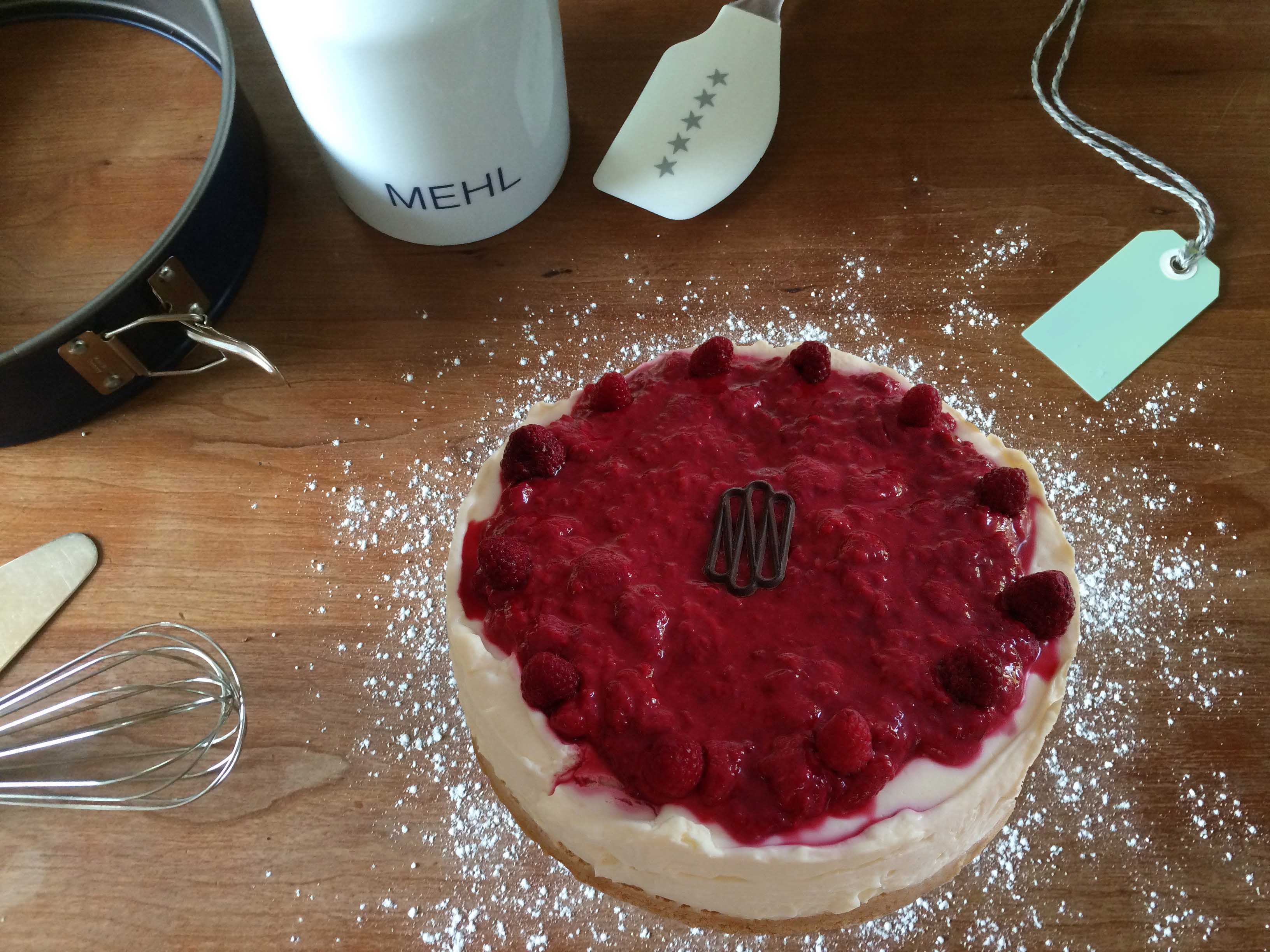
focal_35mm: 29
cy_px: 476
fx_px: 1064
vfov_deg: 48.2
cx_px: 635
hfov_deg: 61.7
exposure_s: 1/33
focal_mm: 4.15
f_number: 2.2
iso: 200
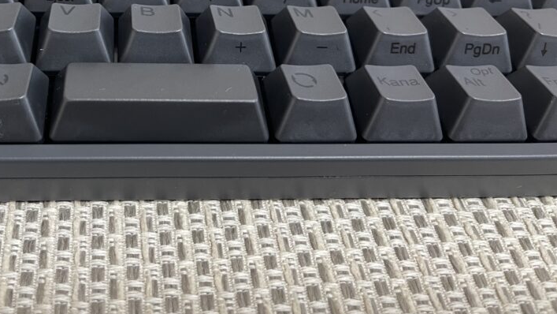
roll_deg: -3.8
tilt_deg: -42.9
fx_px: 606
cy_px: 29
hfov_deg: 48.0
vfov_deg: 27.9
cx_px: 156
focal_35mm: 41
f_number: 1.6
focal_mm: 5.1
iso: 250
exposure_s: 1/60
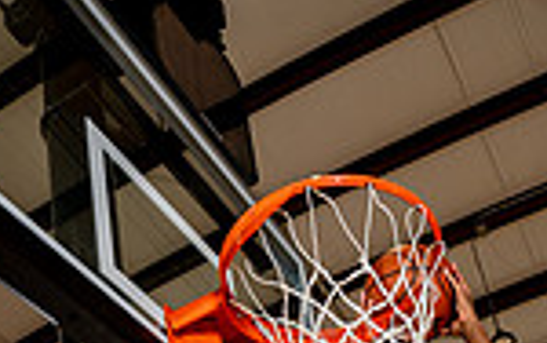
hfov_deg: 32.6
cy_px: 785
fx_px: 910
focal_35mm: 61
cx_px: 434
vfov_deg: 14.9
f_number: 7.1
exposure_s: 1/250
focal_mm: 20
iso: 250
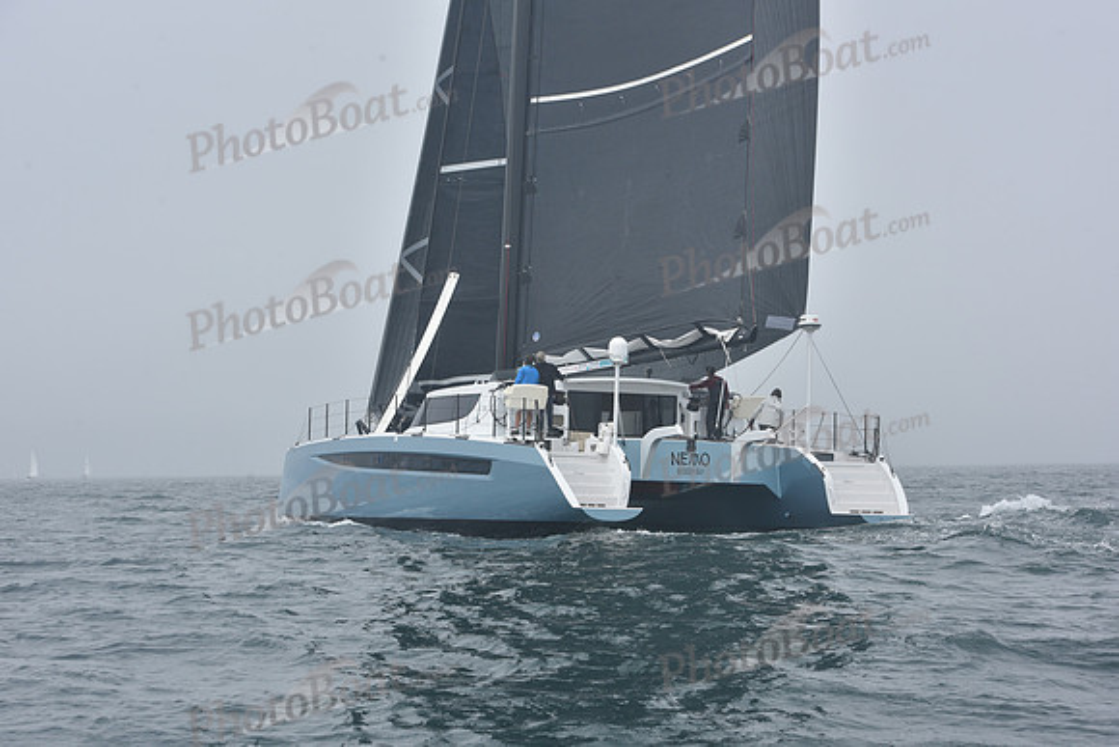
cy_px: 374
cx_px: 560
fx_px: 2176
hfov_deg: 28.8
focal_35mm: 70
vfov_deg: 19.5
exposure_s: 1/800
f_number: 10
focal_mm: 70
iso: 250
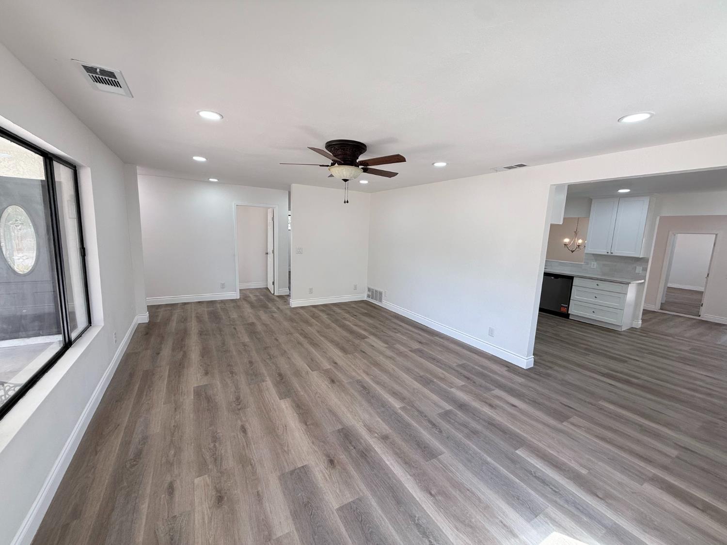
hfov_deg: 102.1
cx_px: 364
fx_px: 294
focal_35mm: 14
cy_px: 272
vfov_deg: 85.7
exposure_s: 1/120
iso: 64
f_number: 2.2
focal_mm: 2.22
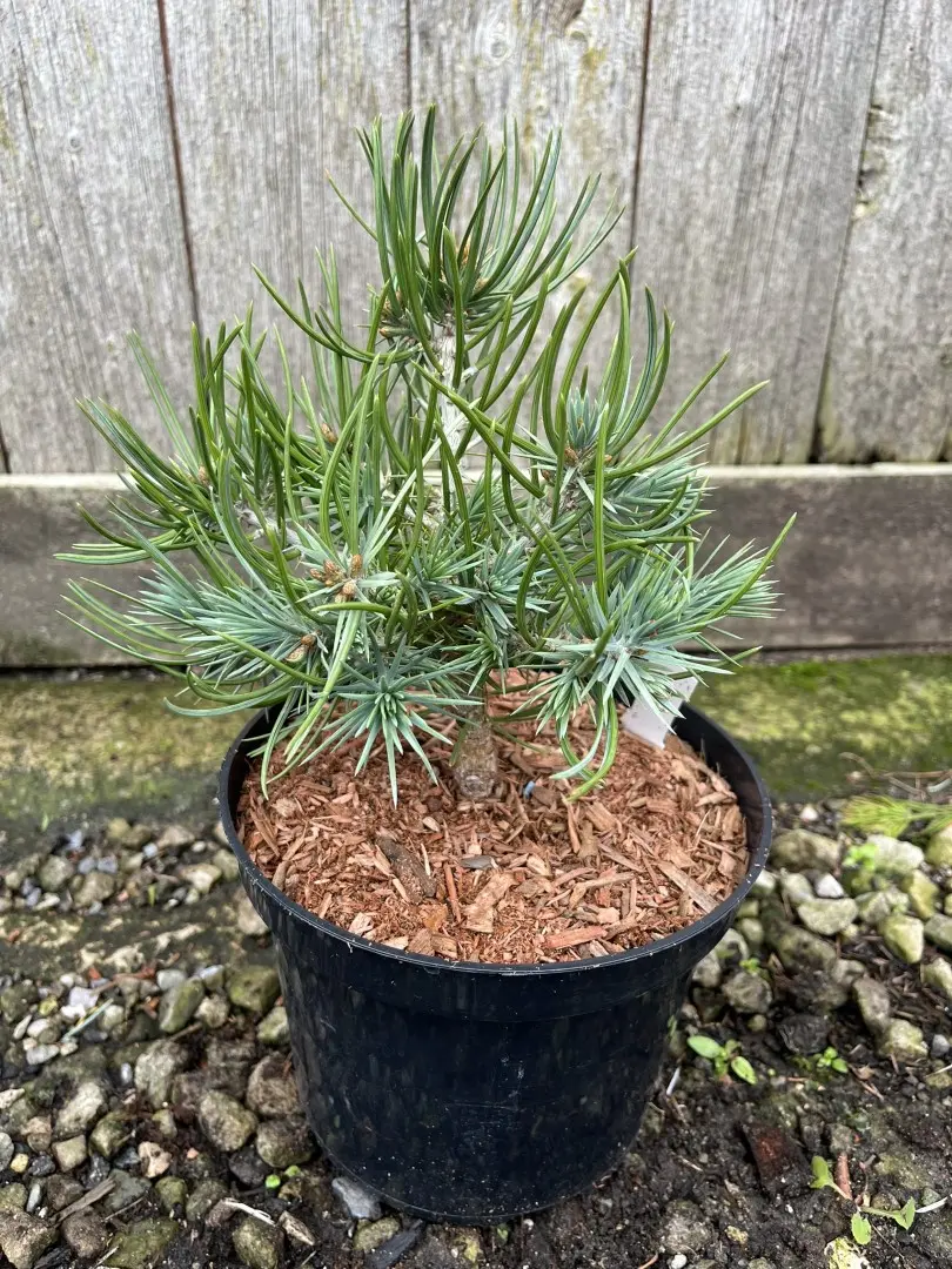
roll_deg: -0.8
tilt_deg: -27.5
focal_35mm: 26
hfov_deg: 53.1
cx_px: 476
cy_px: 634
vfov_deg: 67.3
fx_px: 953
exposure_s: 1/193
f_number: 1.6
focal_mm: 5.1
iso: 40
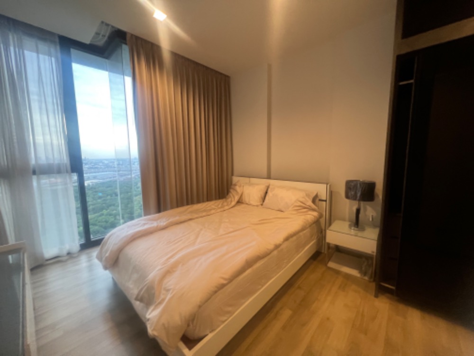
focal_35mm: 13
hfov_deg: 106.2
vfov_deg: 89.9
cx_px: 237
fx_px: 178
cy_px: 178
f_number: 1.8
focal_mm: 1.57
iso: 200
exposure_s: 1/50
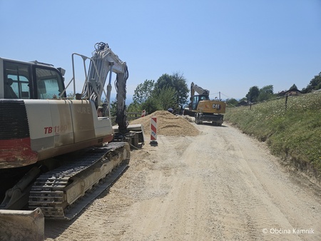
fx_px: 213
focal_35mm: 23
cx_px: 160
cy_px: 120
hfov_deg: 73.9
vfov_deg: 58.9
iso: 25
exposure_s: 1/4010
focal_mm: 5.4
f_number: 1.8
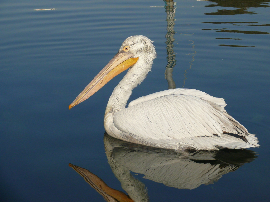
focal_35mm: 88
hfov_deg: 22.2
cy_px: 101
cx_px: 135
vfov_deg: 16.8
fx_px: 687
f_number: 3.2
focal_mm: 18.6
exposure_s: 1/1000
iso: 100
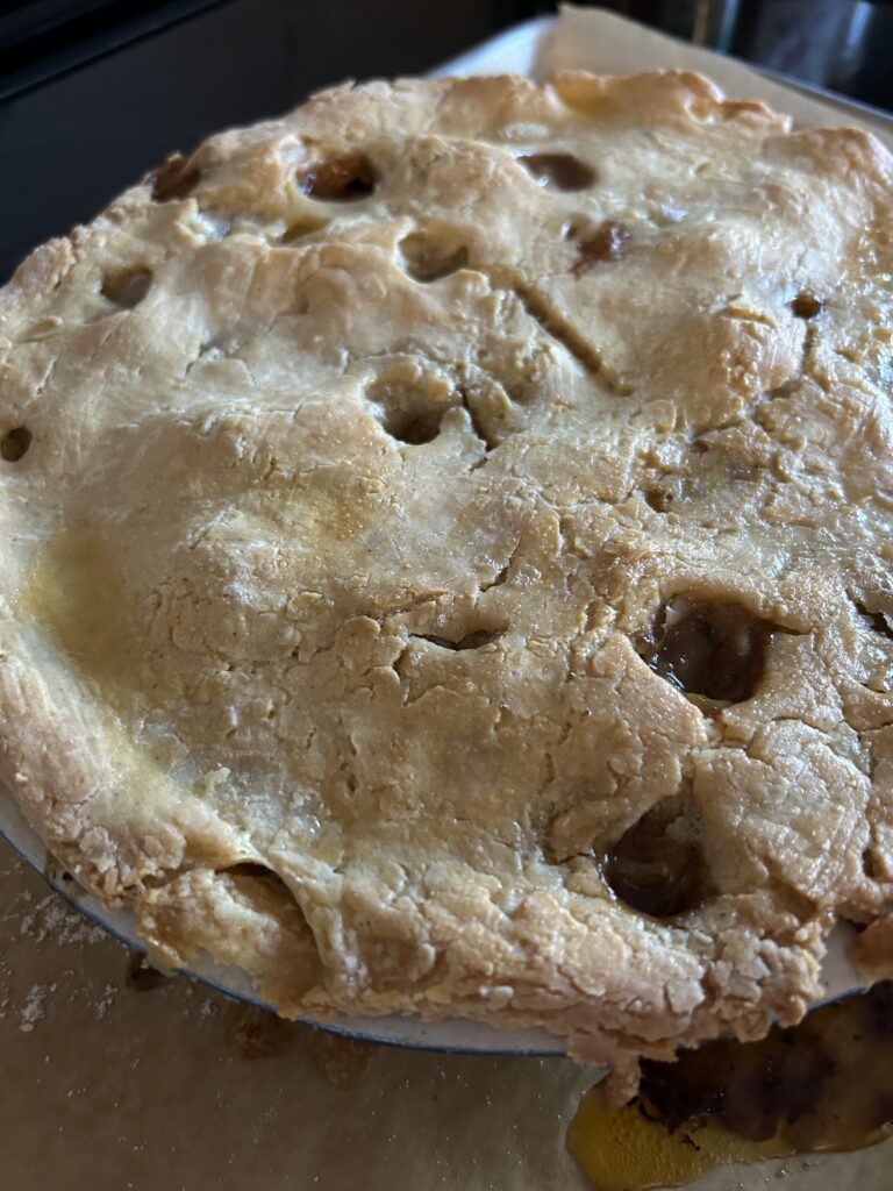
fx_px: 894
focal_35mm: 26
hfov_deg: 53.1
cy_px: 596
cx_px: 446
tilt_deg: -54.9
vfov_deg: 67.3
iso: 400
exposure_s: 1/60
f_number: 1.5
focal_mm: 5.7
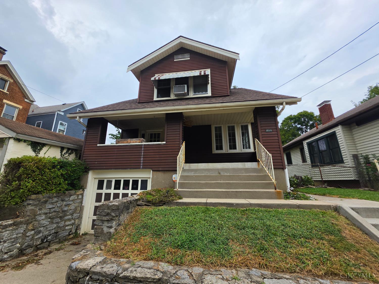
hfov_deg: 106.2
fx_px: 142
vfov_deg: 89.9
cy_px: 142
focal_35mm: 13
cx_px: 190
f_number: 1.9
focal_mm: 2.2
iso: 32
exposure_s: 1/1859
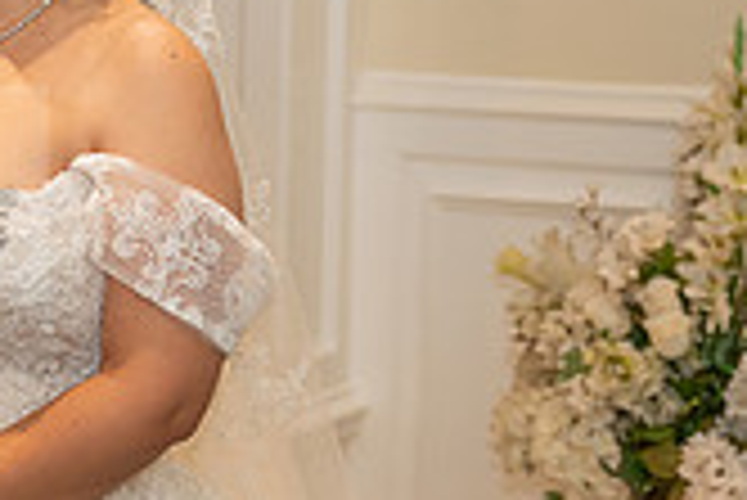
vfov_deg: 9.4
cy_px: 191
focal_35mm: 147
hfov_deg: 13.3
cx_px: -333
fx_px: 3053
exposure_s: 1/200
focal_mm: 42
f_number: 3.5
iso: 1600
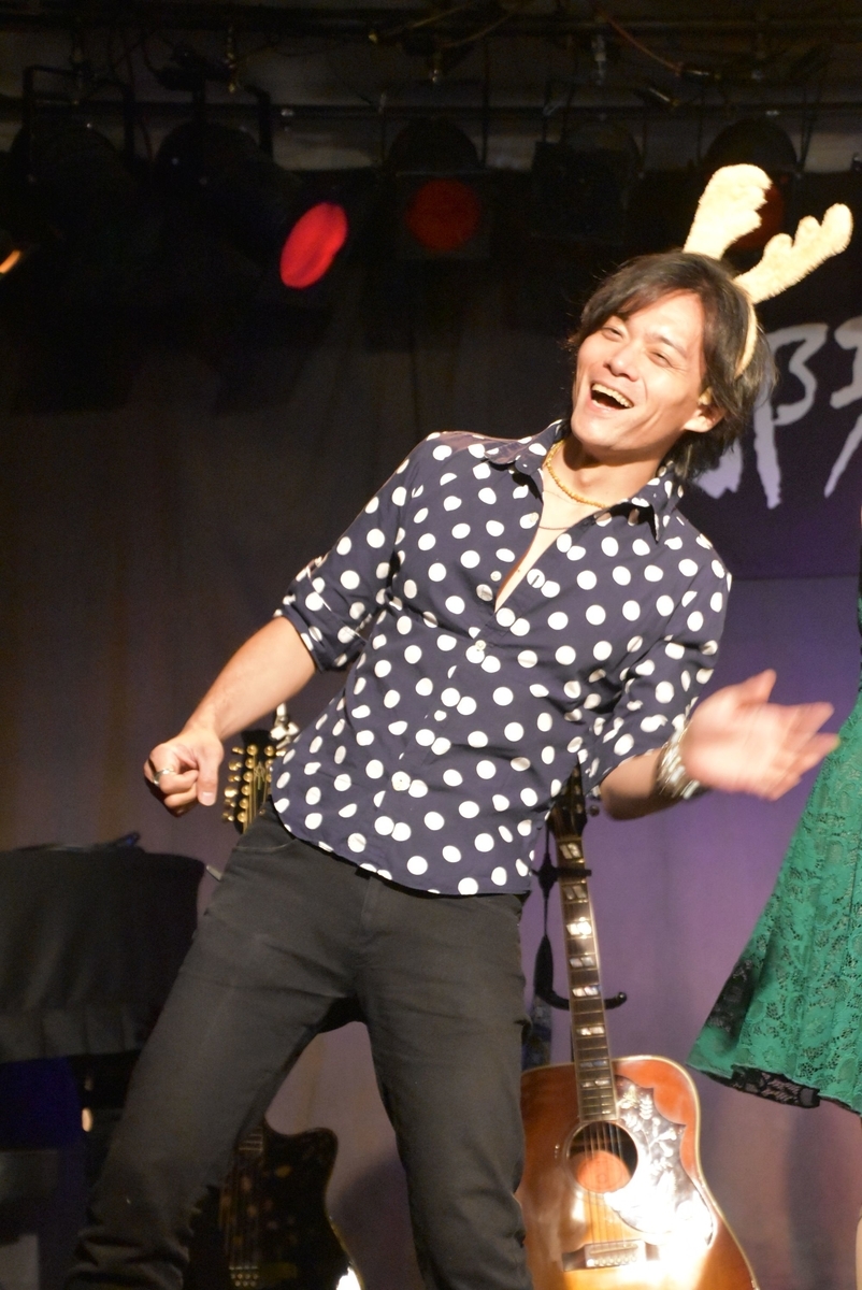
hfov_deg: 13.1
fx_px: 3764
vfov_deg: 19.4
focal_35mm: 105
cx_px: 431
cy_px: 645
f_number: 5.3
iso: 7200
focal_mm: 70
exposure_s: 1/60
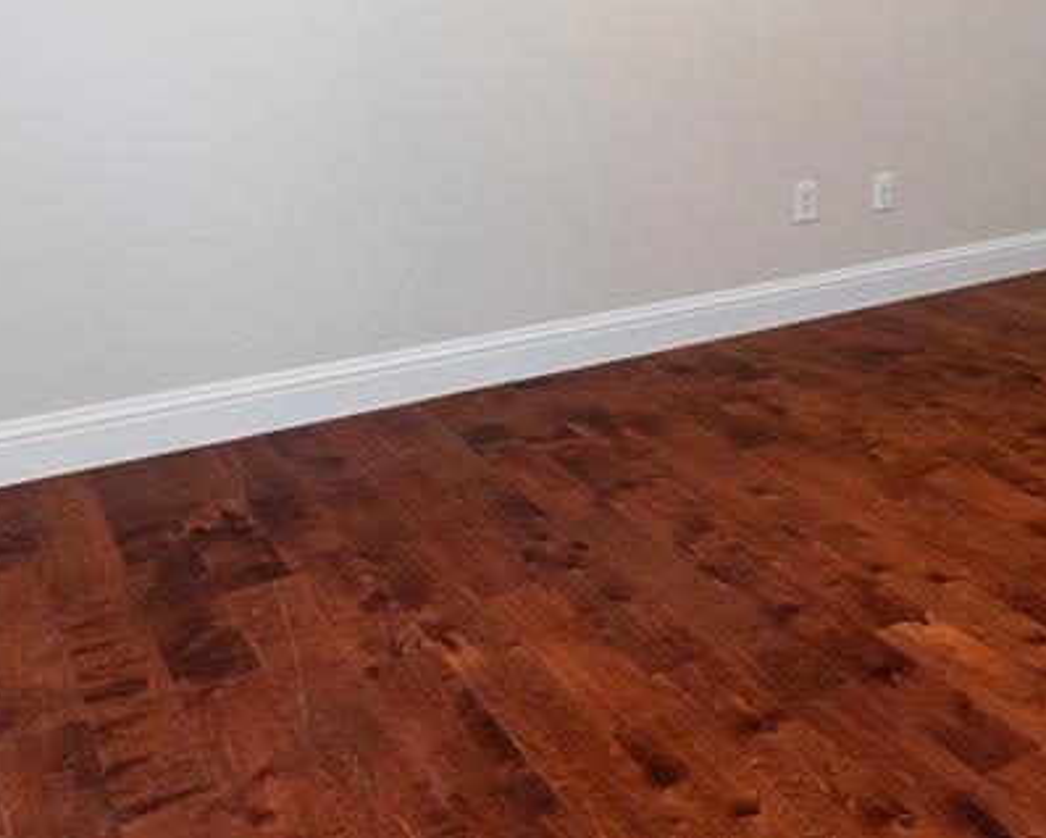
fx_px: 1270
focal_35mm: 41
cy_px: -55
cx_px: 820
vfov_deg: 32.6
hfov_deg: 42.9
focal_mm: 17
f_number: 10
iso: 400
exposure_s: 1
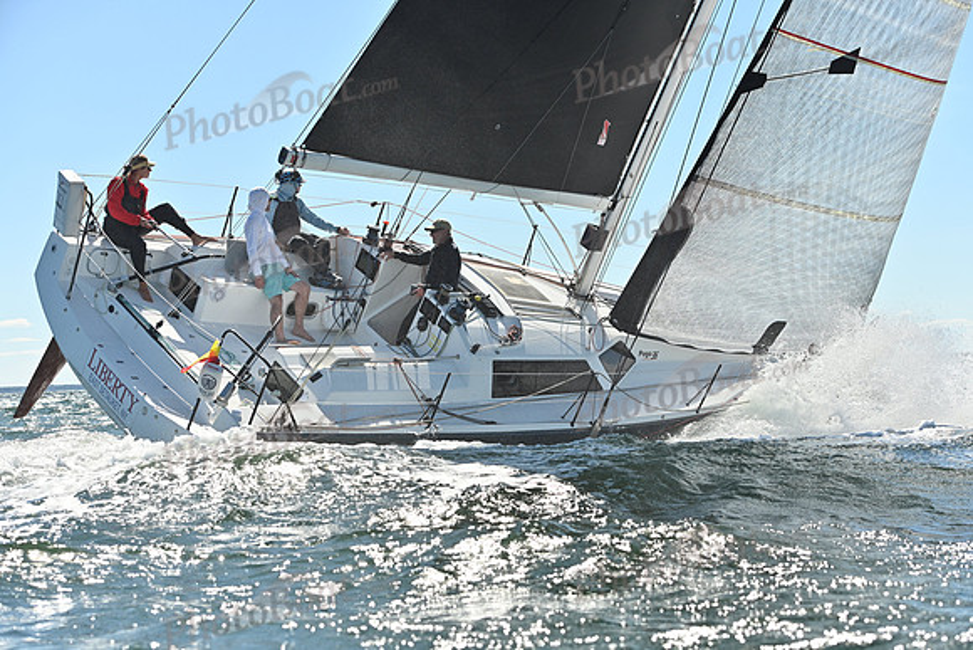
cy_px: 325
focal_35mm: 70
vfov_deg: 19.5
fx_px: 1892
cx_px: 486
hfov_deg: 28.8
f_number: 6.3
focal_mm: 70
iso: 320
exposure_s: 1/2500
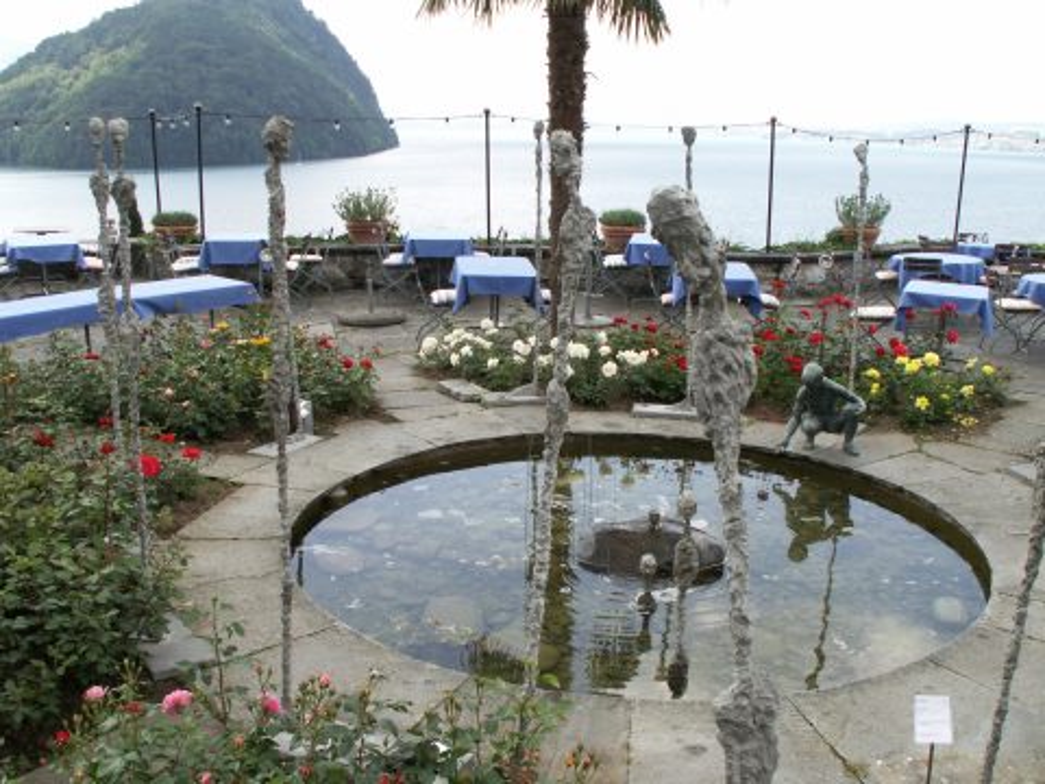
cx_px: 522
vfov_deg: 40.7
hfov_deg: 52.6
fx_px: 1057
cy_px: 392
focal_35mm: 35
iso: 50
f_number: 5
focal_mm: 5.86
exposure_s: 1/100
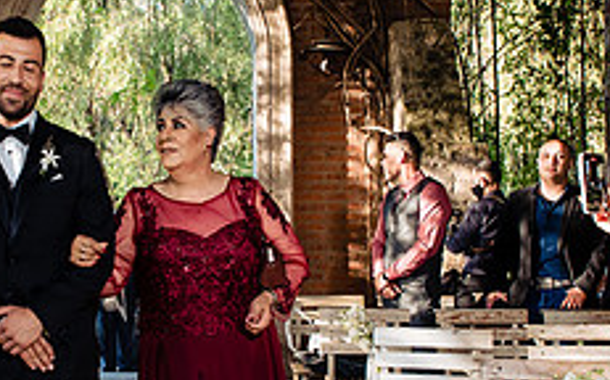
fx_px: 1080
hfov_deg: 30.9
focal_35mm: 65
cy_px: 242
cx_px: 143
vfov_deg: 19.9
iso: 1000
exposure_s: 1/200
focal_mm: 24
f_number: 6.3
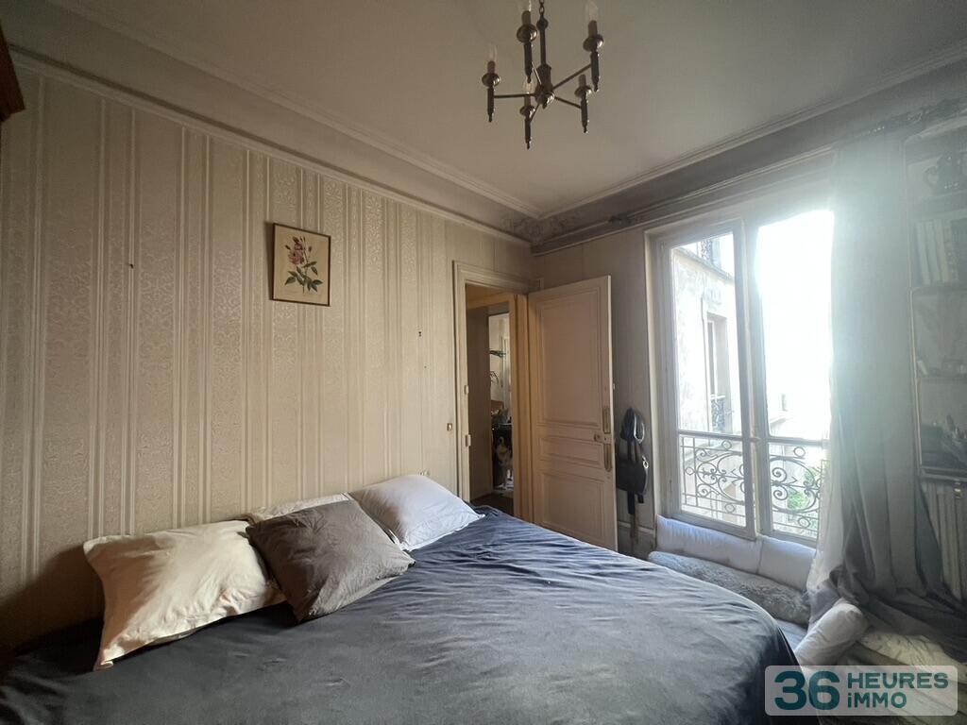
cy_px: 362
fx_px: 363
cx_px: 484
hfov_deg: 106.2
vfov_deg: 89.9
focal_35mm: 13
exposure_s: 1/60
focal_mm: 1.57
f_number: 1.8
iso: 250
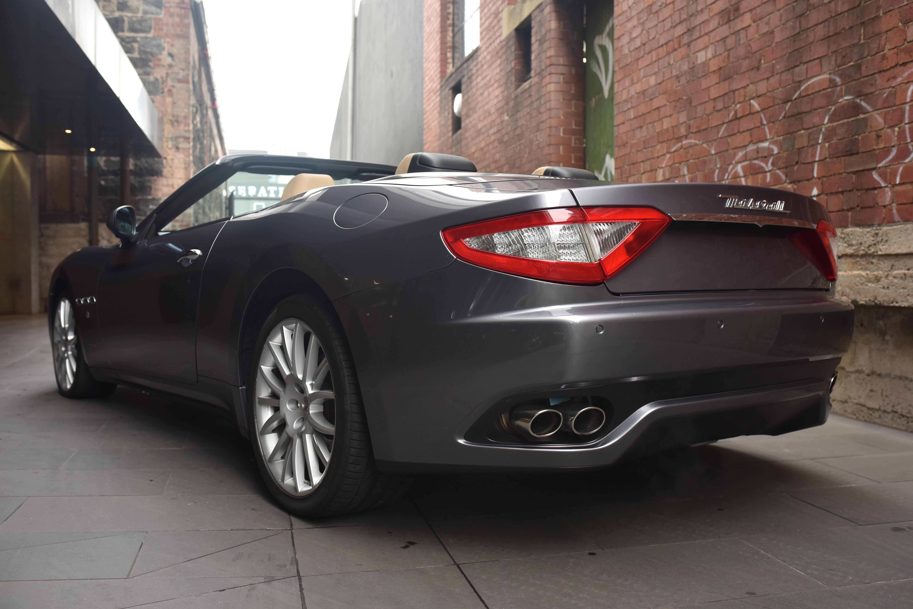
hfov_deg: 54.4
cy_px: 304
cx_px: 456
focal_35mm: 35
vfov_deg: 37.9
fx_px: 888
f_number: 4
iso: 400
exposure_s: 1/125
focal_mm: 35
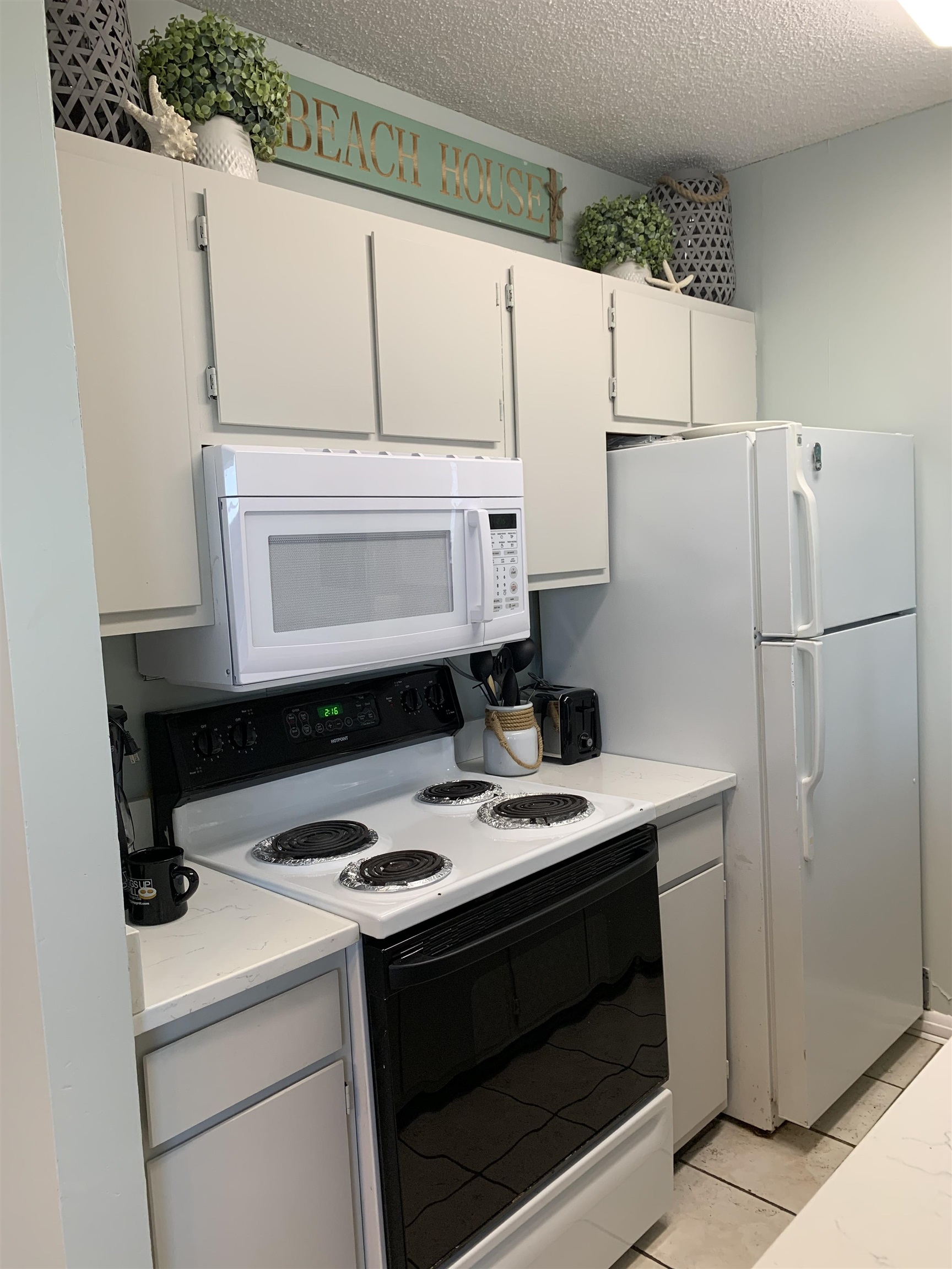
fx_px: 953
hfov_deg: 53.1
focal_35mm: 26
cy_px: 634
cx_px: 476
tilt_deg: -5.6
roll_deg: +2.7
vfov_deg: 67.3
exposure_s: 1/60
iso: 80
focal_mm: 4.25
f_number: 1.8
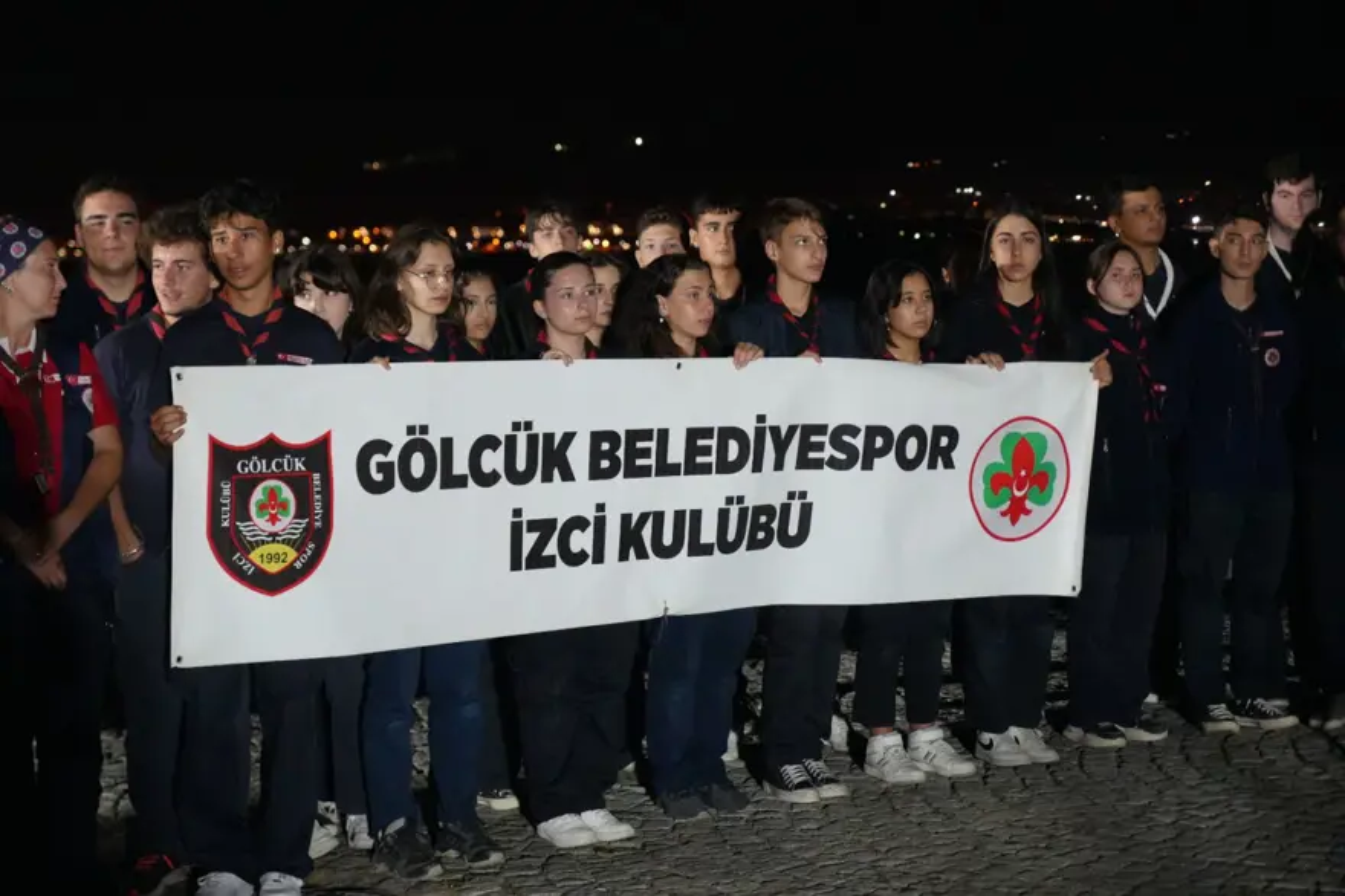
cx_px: 672
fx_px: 2502
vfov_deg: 20.3
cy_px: 448
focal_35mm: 67
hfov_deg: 30.1
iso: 12800
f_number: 4
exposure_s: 1/100
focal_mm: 67
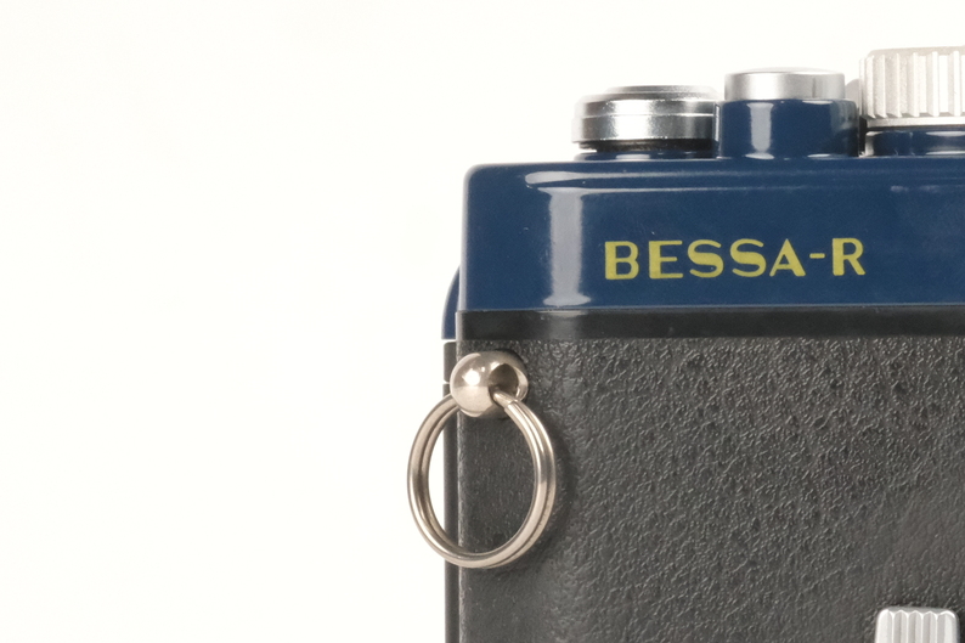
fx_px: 7289
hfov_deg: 7.5
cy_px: 476
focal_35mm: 272
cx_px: 1276
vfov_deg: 5.0
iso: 3200
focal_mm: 60
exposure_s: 1/60
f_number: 14
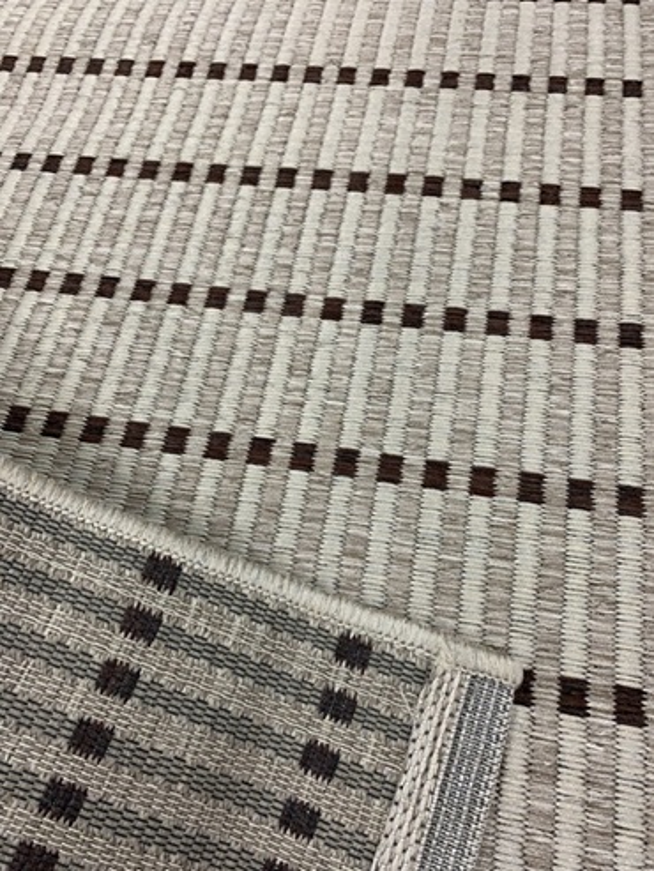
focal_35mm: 26
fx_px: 655
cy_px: 436
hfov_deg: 53.1
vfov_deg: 67.3
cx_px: 327
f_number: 1.8
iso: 80
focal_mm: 4.25
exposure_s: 1/100
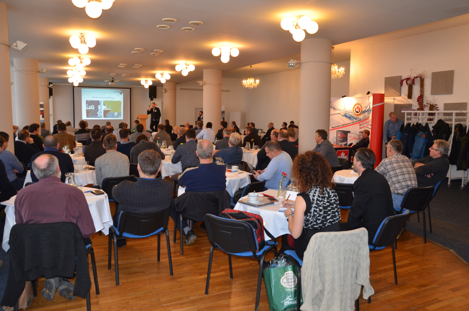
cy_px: 156
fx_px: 351
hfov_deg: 67.5
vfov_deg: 47.7
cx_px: 234
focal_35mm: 27
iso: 640
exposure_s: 1/60
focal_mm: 18
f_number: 4.5
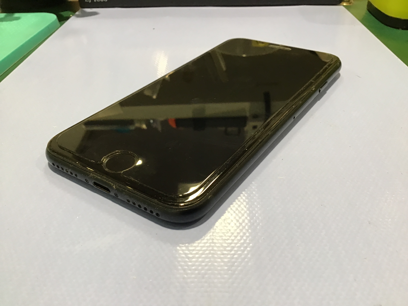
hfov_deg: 58.4
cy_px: 153
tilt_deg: -36.1
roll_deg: +1.1
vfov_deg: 45.4
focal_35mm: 31
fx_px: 365
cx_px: 204
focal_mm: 3.3
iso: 50
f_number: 2.4
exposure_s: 1/30
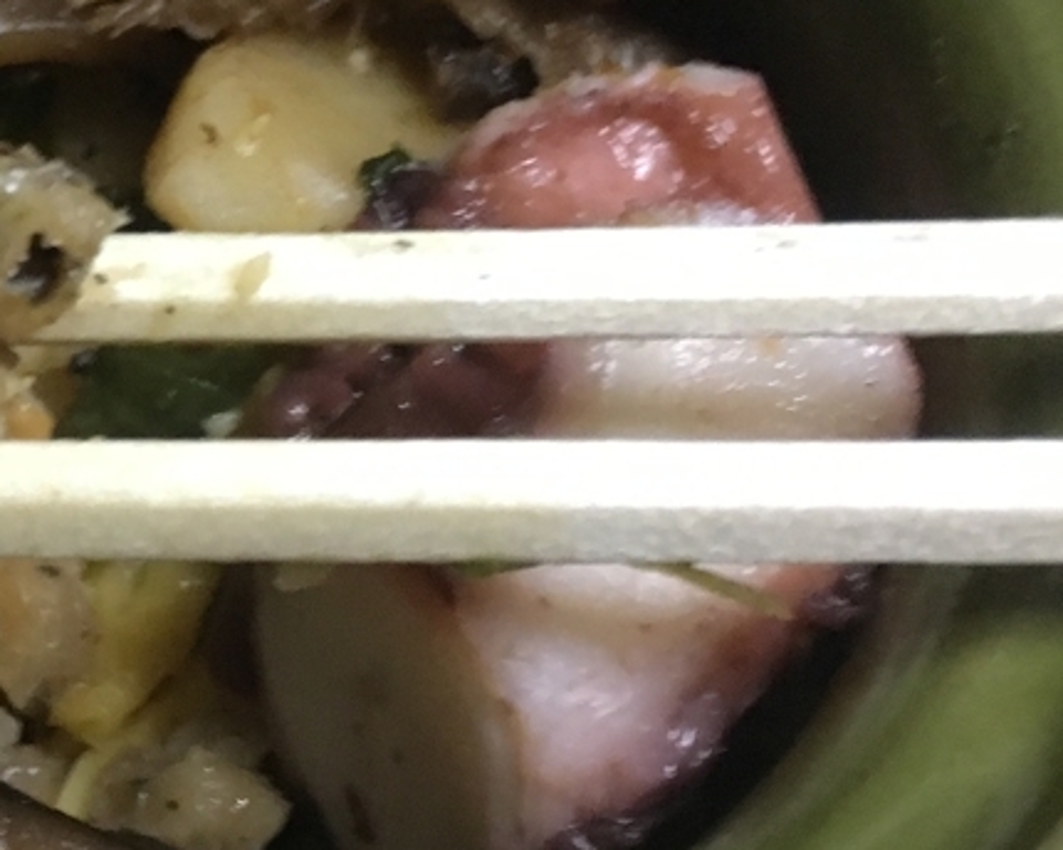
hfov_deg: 22.8
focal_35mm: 79
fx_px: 2485
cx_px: -82
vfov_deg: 19.3
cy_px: 242
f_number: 2.2
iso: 200
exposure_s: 1/20
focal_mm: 4.15
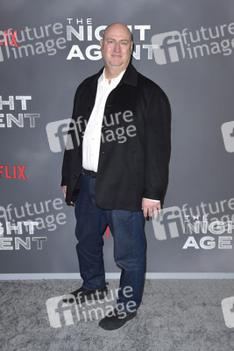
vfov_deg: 46.4
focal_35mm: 42
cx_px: 117
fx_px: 409
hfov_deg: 31.9
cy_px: 176
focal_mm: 42
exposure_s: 1/250
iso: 400
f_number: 6.3
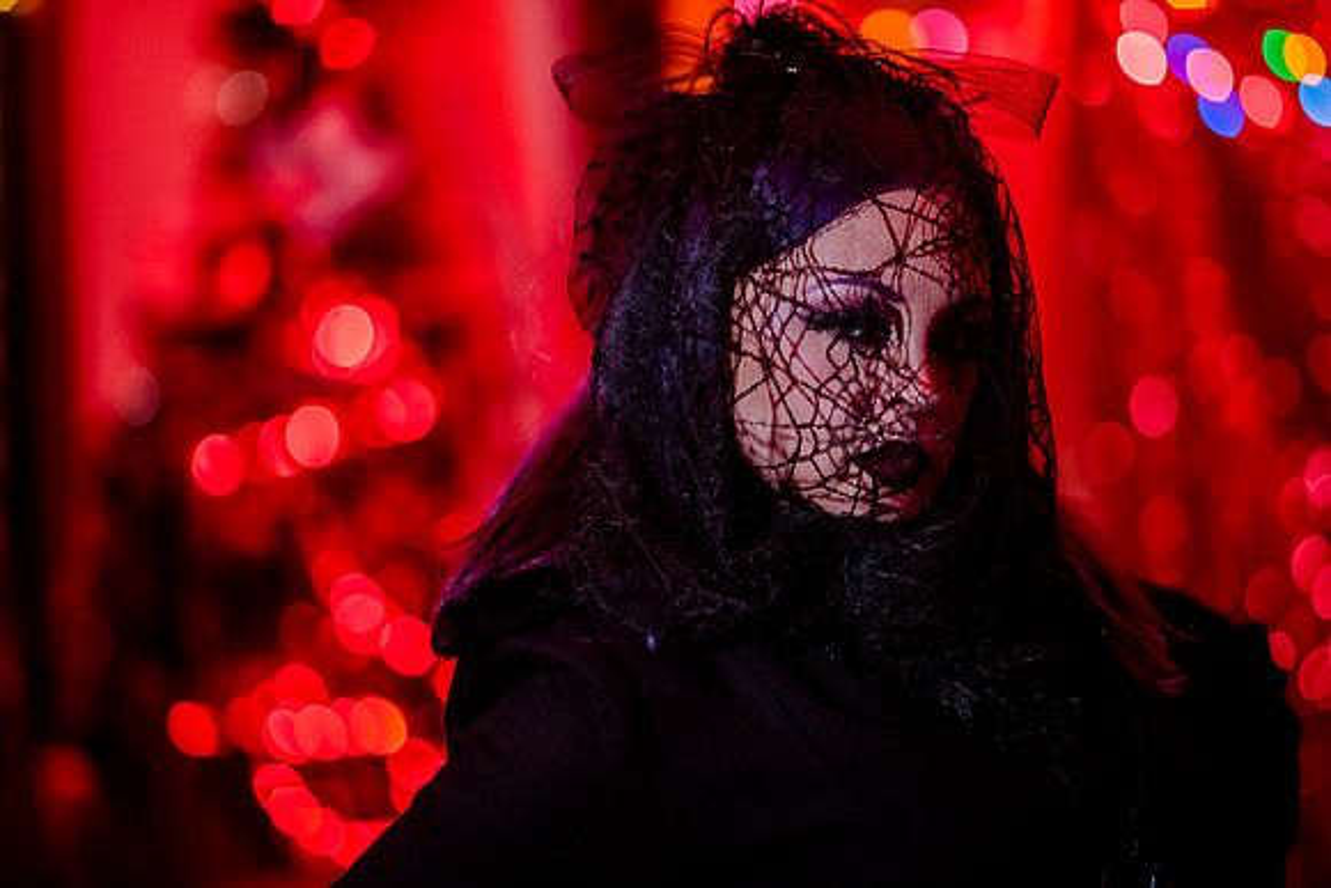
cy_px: 444
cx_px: 666
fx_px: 3883
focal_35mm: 105
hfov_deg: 19.5
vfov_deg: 13.0
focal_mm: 105
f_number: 2
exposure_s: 1/100
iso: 2500
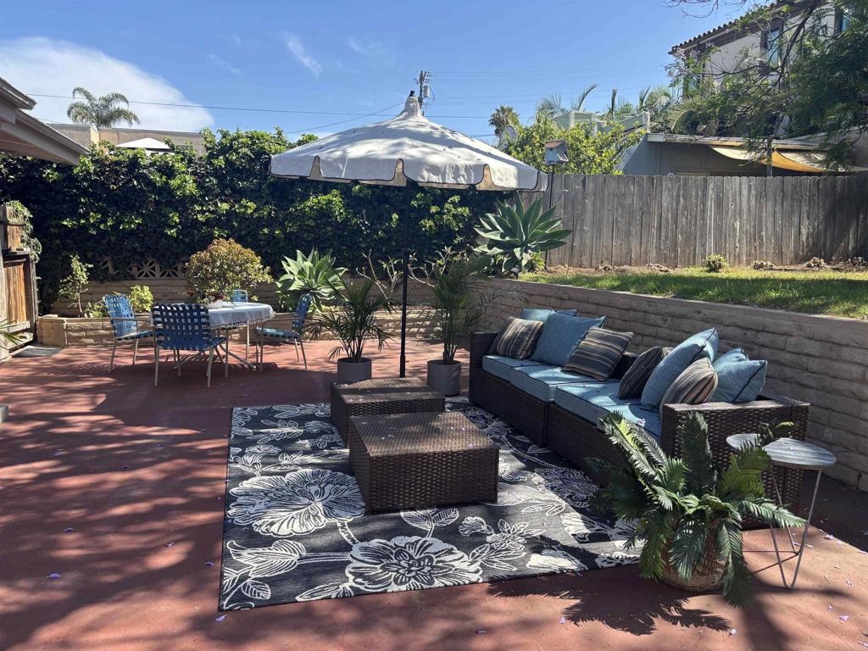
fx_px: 652
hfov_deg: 67.3
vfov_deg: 53.1
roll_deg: -0.1
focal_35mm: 26
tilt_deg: -6.5
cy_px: 326
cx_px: 434
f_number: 1.6
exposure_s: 1/1164
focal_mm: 5.96
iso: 50
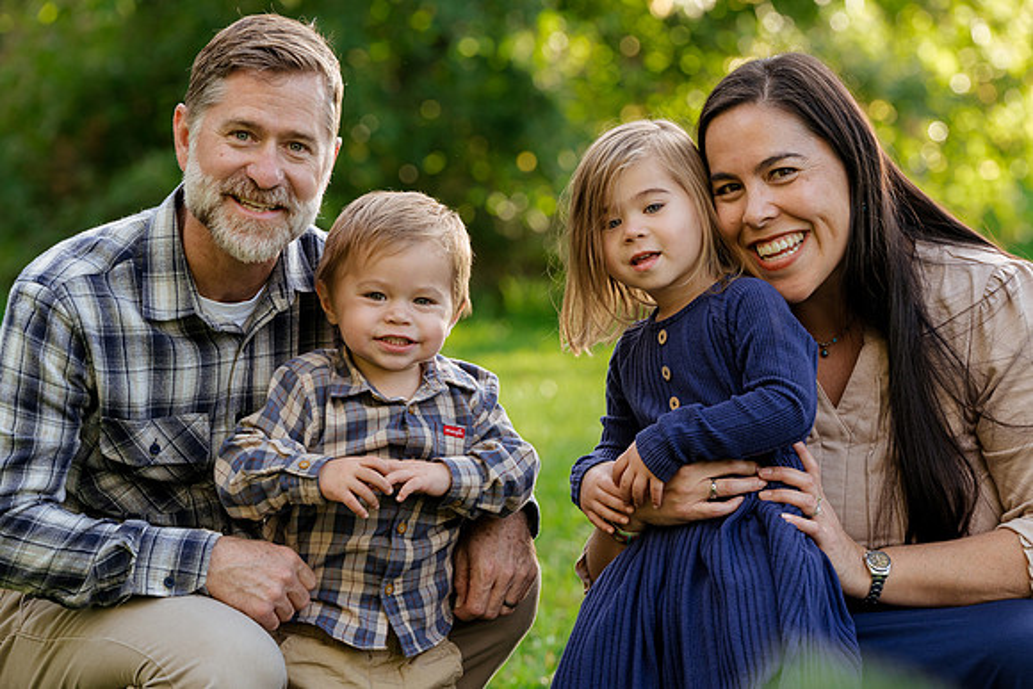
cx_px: 516
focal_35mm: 148
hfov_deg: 13.9
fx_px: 4248
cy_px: 344
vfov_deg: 9.3
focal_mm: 148
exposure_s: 1/200
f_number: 5.6
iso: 640
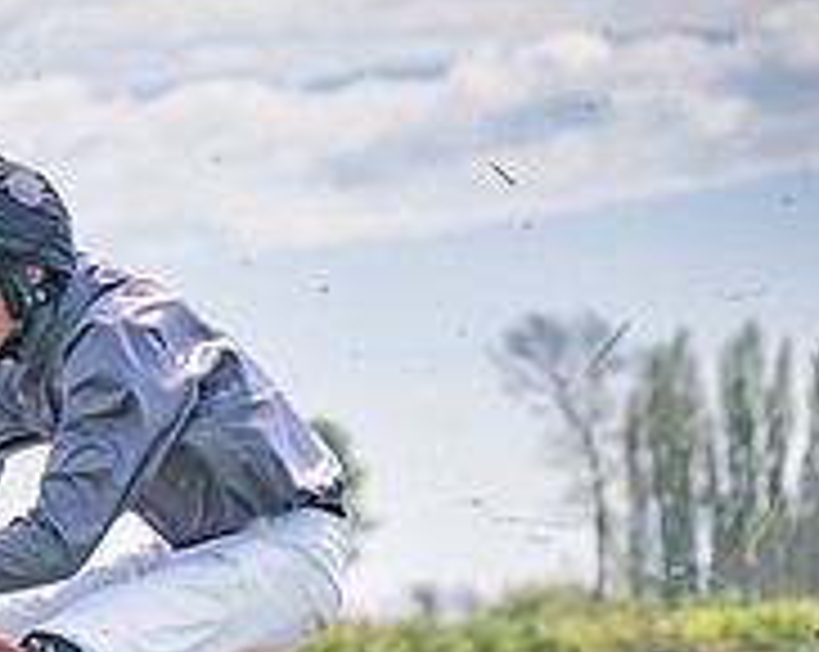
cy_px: 1051
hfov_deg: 4.6
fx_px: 10116
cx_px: 368
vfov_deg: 3.7
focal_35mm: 418
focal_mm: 98
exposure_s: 1/2500
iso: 200
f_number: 4
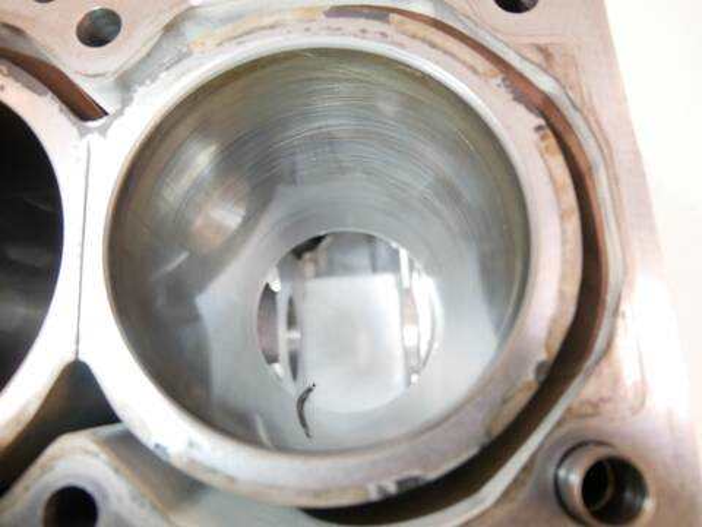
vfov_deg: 56.8
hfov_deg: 71.6
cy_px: 264
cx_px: 351
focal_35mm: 24
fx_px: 487
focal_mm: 12
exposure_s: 1/60
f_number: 3.5
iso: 1000
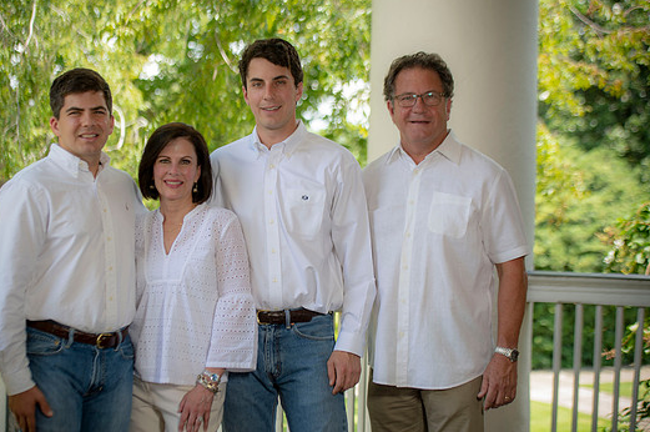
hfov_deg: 26.0
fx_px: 1407
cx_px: 294
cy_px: 233
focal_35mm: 78
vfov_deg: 17.4
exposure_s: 1/200
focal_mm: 70
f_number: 3.2
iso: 100
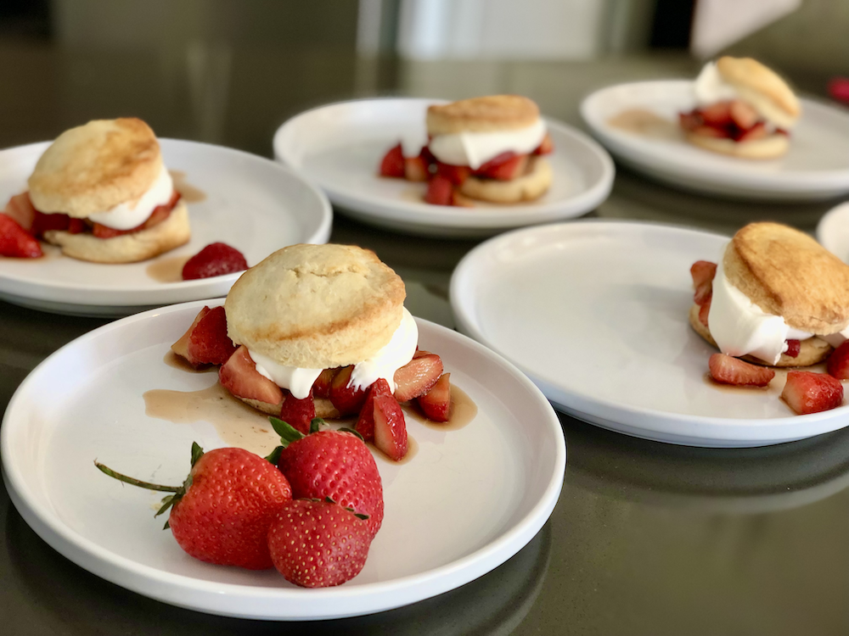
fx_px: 1275
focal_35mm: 52
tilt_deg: -26.7
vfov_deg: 28.0
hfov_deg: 36.8
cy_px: 318
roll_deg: -5.0
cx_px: 424
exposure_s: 1/40
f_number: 2.4
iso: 80
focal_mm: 6
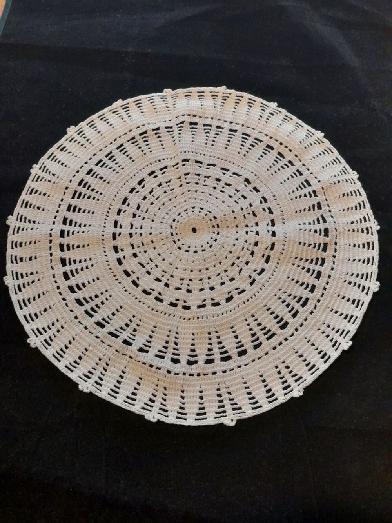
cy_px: 262
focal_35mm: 27
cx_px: 196
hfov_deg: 51.4
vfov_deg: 65.3
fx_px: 408
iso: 320
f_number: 1.8
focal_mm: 4
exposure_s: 1/50
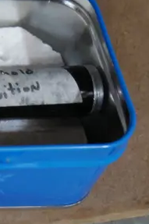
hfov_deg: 11.6
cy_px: 28
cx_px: -161
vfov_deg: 19.3
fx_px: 646
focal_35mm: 104
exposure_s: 1/60
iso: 500
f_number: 3.5
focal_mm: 14
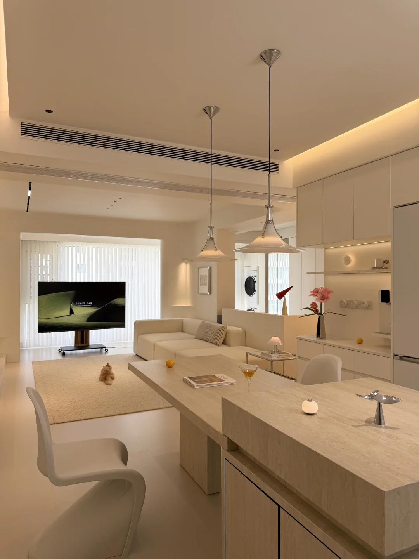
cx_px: 210
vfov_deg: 71.6
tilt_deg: -0.1
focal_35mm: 24
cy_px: 280
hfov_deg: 56.8
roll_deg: +0.2
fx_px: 387
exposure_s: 1/543
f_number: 1.78
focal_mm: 6.76
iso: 80
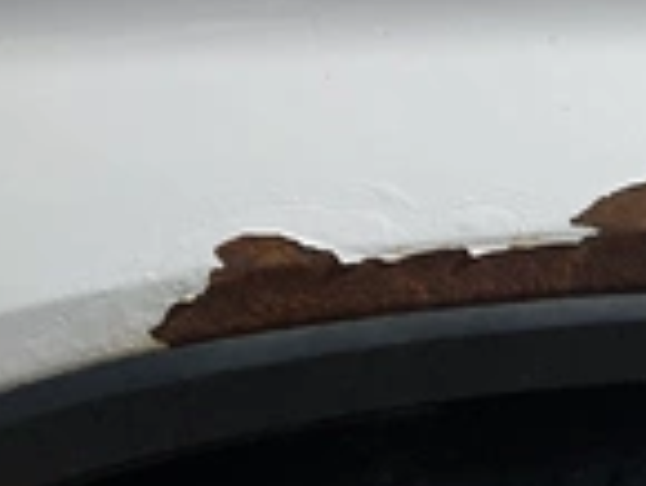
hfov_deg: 22.4
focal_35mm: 80
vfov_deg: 18.5
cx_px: 784
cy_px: 259
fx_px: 1494
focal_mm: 3
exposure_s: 1/5263
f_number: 1.8
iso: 25
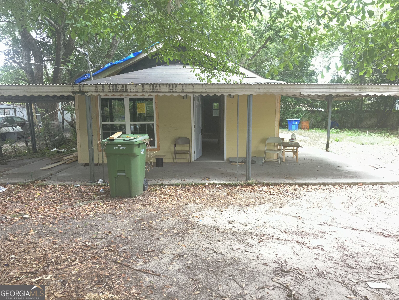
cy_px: 150
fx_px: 300
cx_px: 200
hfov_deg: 67.3
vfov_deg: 53.1
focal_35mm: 26
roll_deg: +0.4
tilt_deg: -8.6
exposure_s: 1/121
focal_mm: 5.96
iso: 250
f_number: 1.6
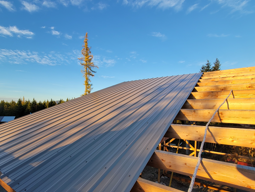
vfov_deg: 70.9
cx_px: 107
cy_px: 114
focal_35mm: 18
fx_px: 133
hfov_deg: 87.0
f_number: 2.2
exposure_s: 1/387
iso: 50
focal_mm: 2.2
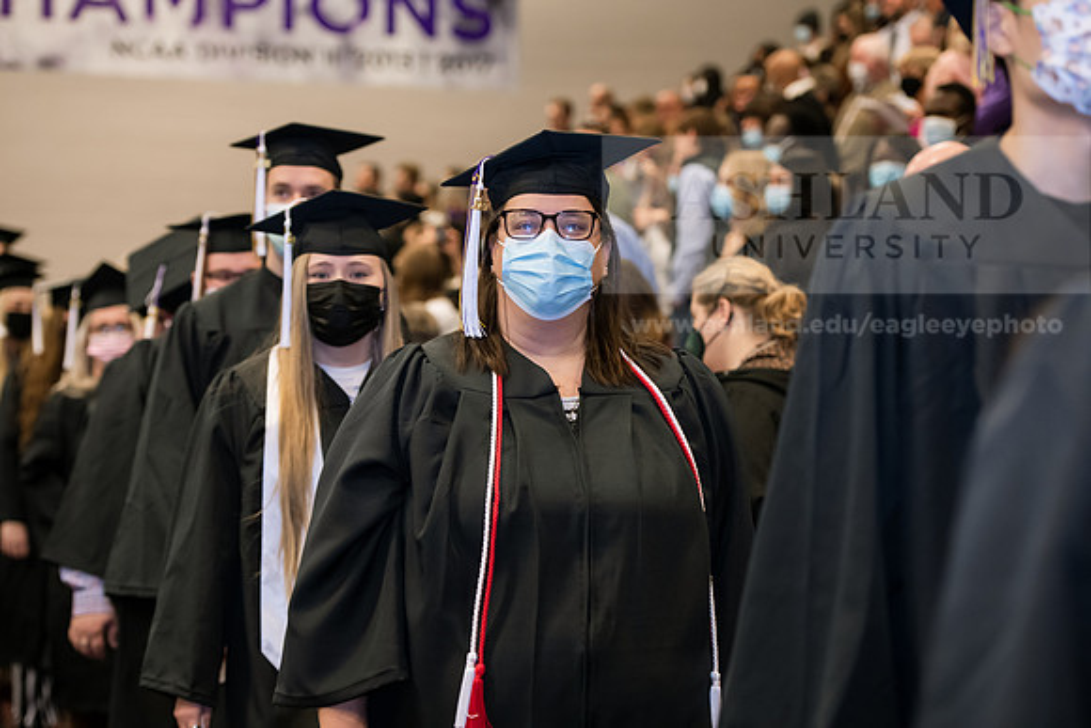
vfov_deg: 15.2
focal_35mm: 90
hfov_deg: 22.6
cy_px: 364
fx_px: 2728
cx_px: 546
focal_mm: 90
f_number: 3.5
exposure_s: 1/200
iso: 1600
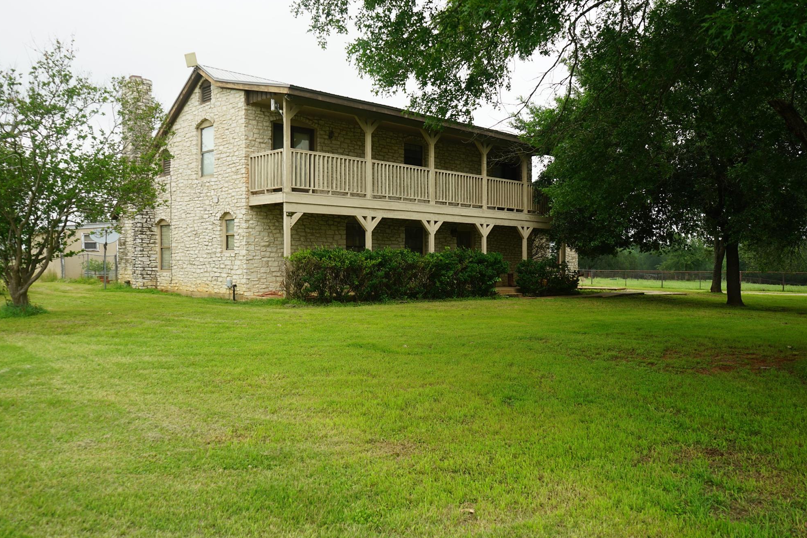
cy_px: 274
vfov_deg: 43.6
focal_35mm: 30
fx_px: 672
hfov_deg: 61.9
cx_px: 399
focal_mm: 29
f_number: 5.6
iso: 100
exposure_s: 1/60
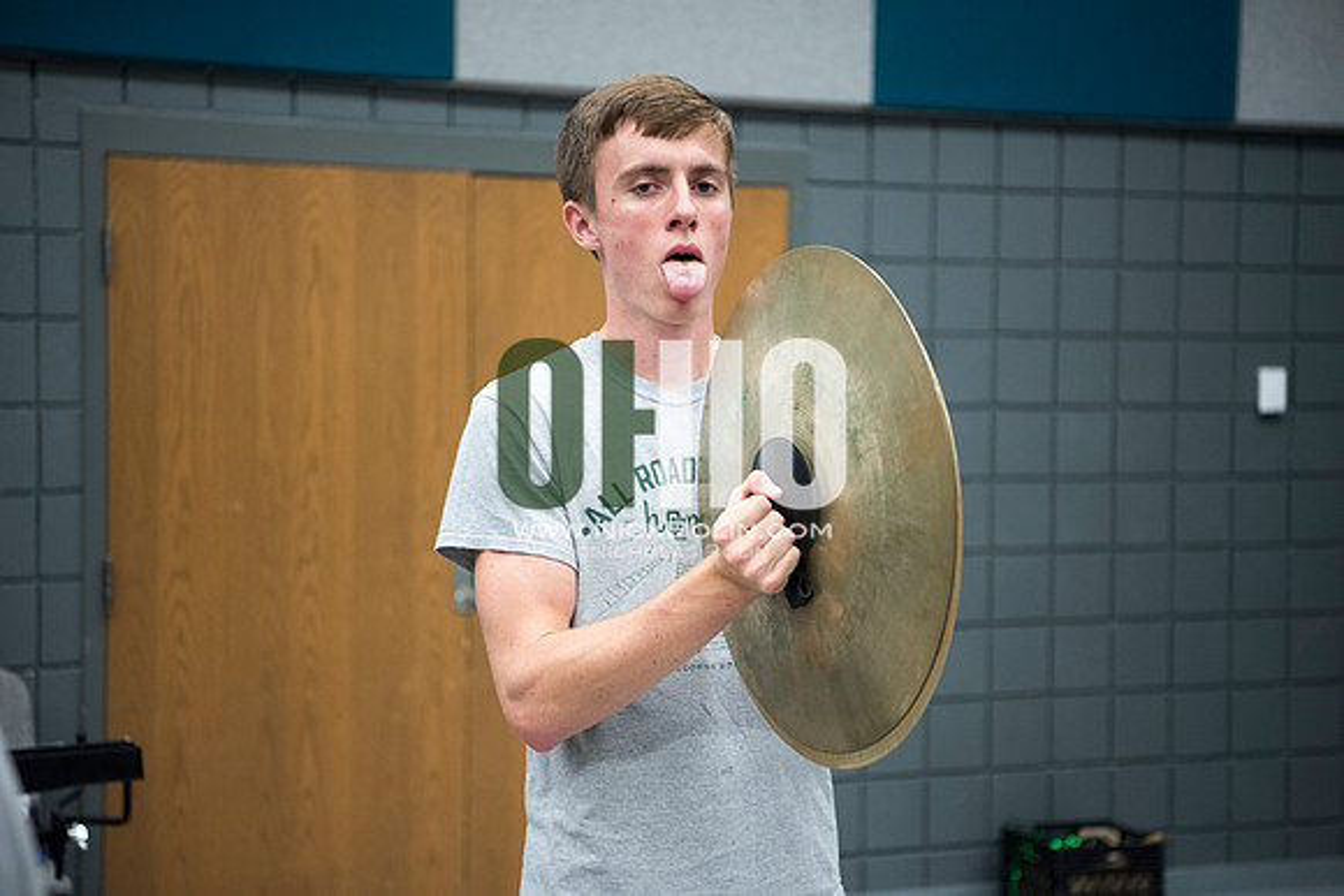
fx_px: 2614
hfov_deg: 28.8
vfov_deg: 19.5
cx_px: 672
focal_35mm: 70
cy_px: 448
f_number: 2.8
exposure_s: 1/160
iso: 1250
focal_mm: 70
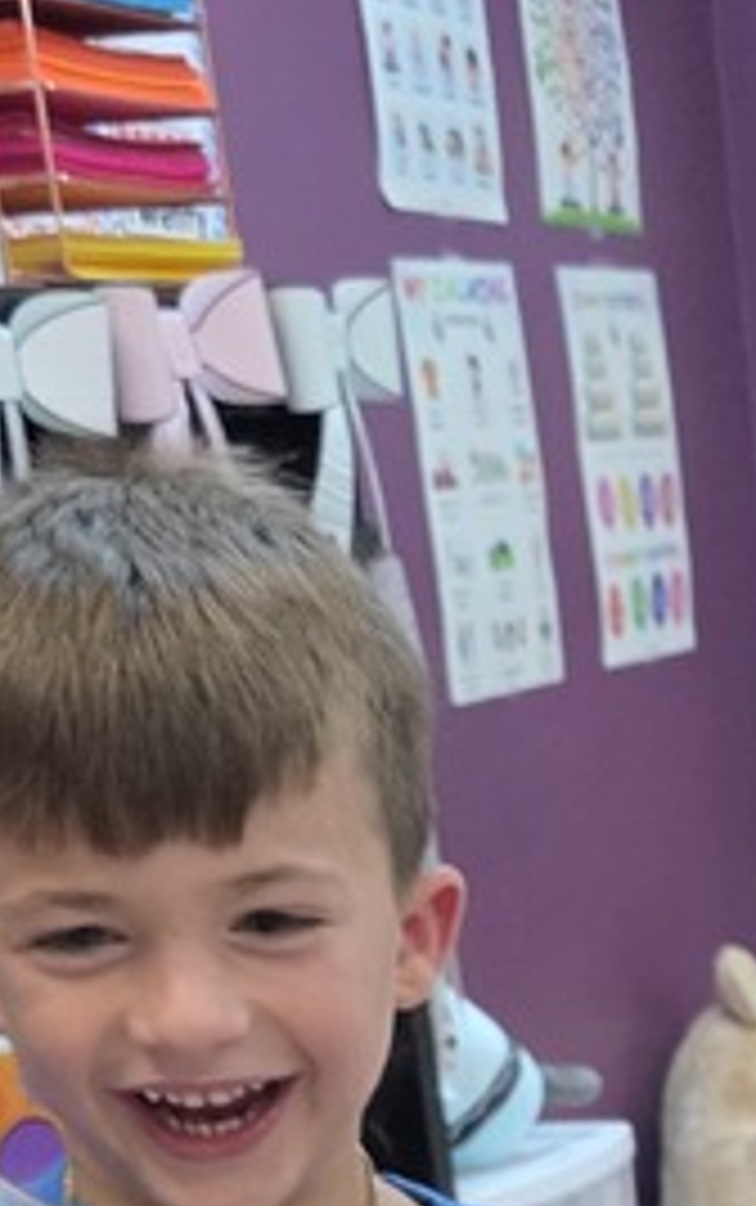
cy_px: 1575
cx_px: 1323
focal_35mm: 93
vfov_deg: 20.4
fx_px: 3059
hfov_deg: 12.9
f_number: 1.7
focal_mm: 6.3
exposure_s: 1/120
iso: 640
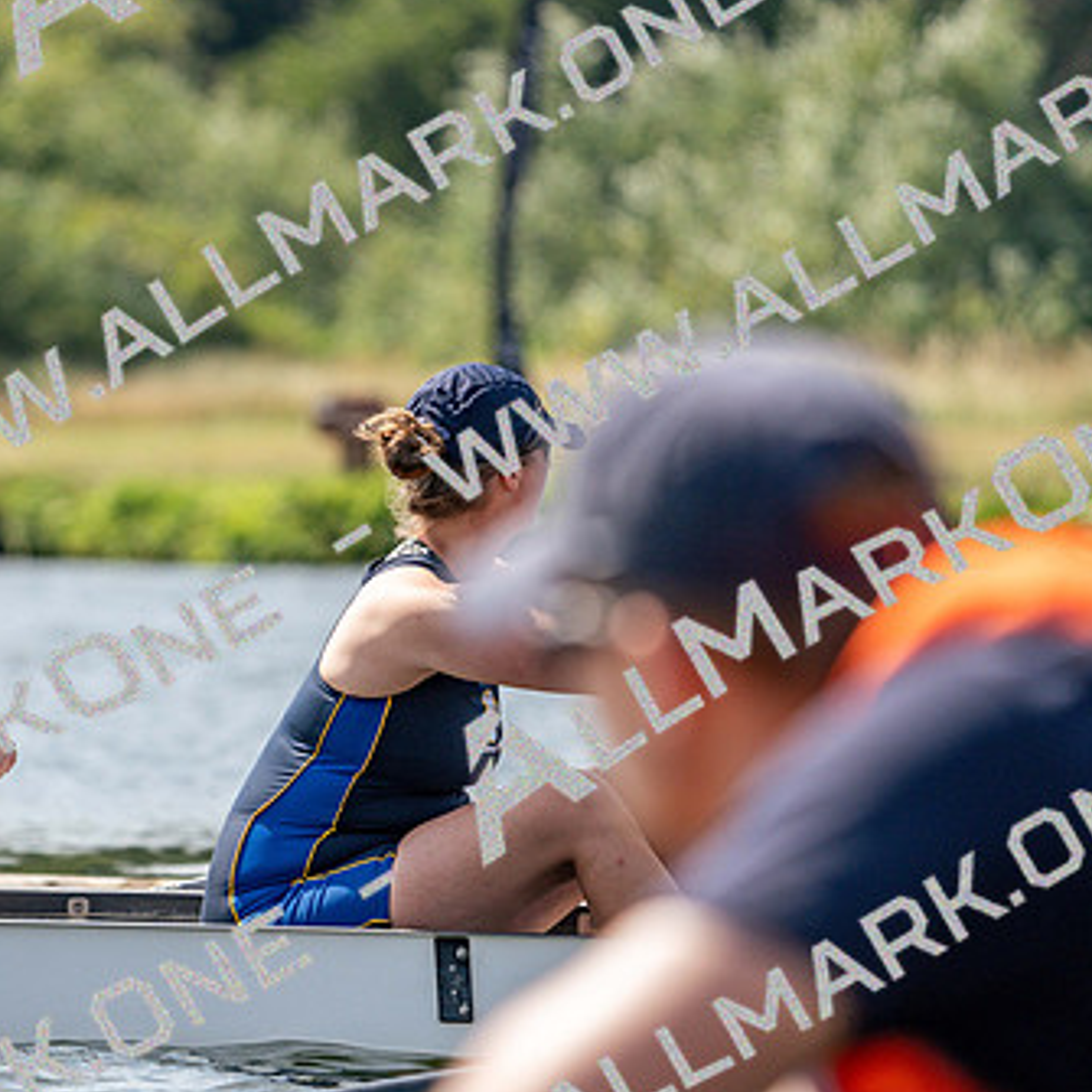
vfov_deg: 3.9
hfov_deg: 3.9
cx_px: 186
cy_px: 556
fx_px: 16096
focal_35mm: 451
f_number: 6.3
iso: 320
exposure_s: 1/1600
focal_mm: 306
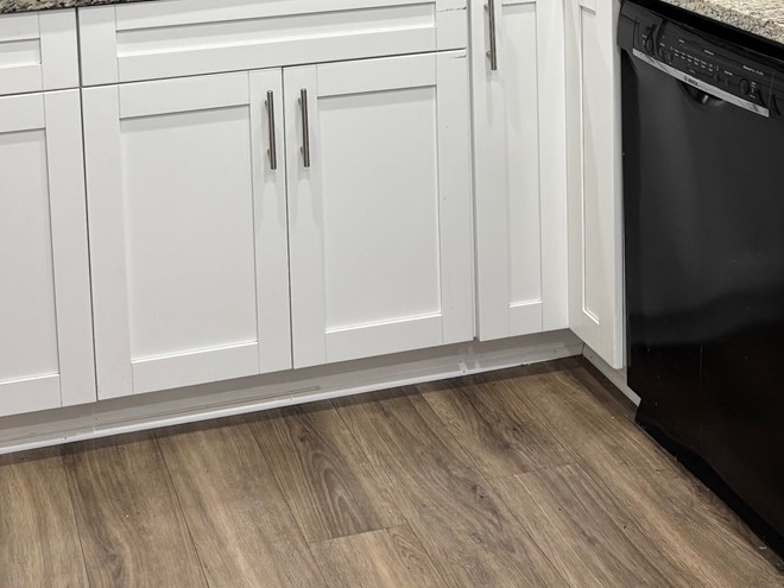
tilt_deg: -7.5
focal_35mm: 63
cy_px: -78
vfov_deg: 21.9
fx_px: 1427
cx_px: 340
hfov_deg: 30.7
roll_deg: +2.0
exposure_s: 1/60
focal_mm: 5.96
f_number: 1.6
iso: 80
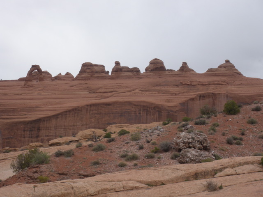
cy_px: 98
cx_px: 132
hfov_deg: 24.1
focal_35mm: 81
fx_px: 615
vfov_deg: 18.2
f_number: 4.8
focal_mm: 14.2
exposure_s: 1/511
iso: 64
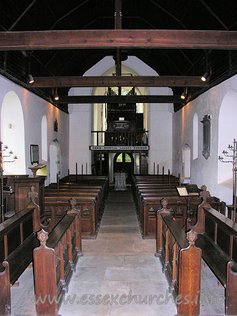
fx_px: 320
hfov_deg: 40.7
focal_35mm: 35
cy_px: 158
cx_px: 118
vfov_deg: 52.6
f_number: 2.8
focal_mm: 8.9
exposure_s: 1/60.1
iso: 200
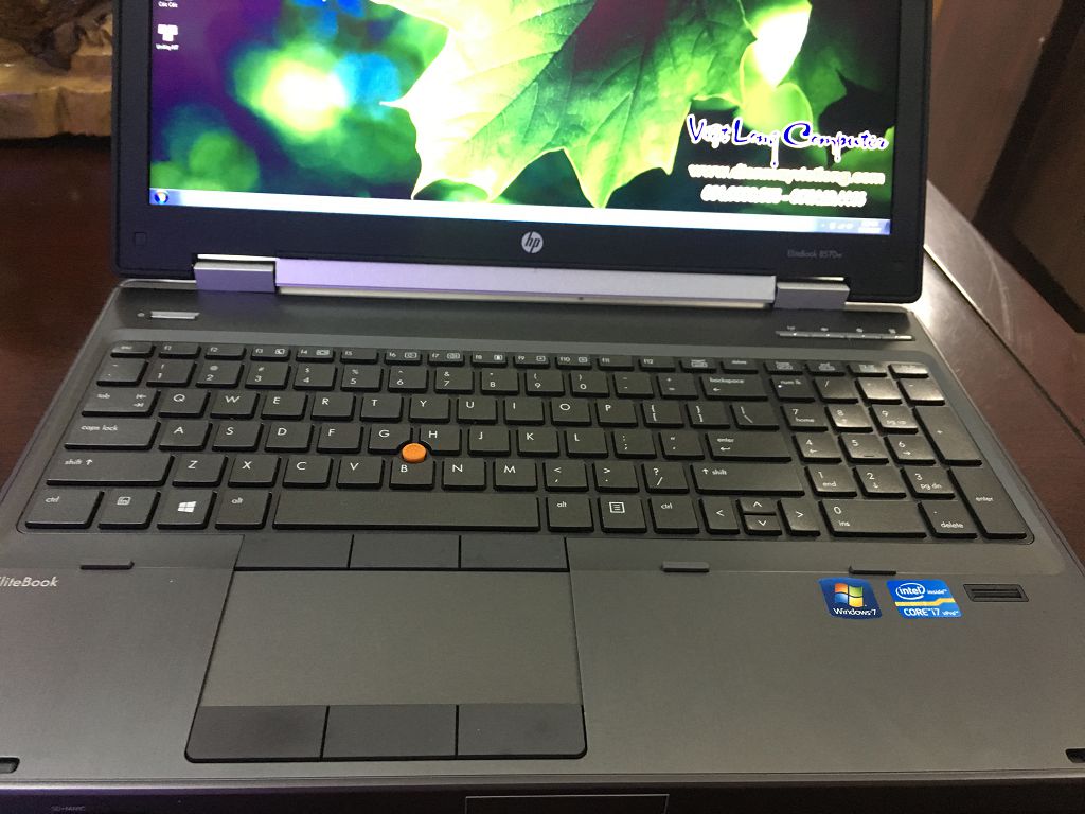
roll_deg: -7.7
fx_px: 909
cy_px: 407
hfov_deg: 61.7
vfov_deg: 48.2
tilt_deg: -37.4
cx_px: 542
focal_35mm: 29
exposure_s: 1/17
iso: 200
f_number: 2.2
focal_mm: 4.15
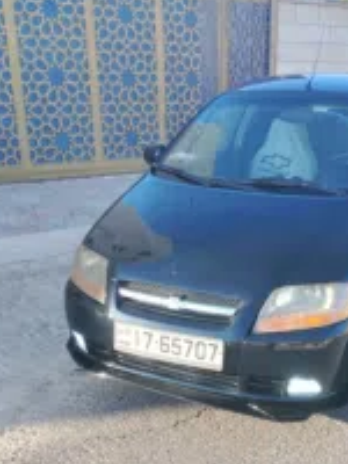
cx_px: 230
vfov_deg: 38.5
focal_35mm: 48
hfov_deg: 30.1
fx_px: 643
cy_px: 355
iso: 100
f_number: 1.75
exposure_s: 1/217
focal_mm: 5.25
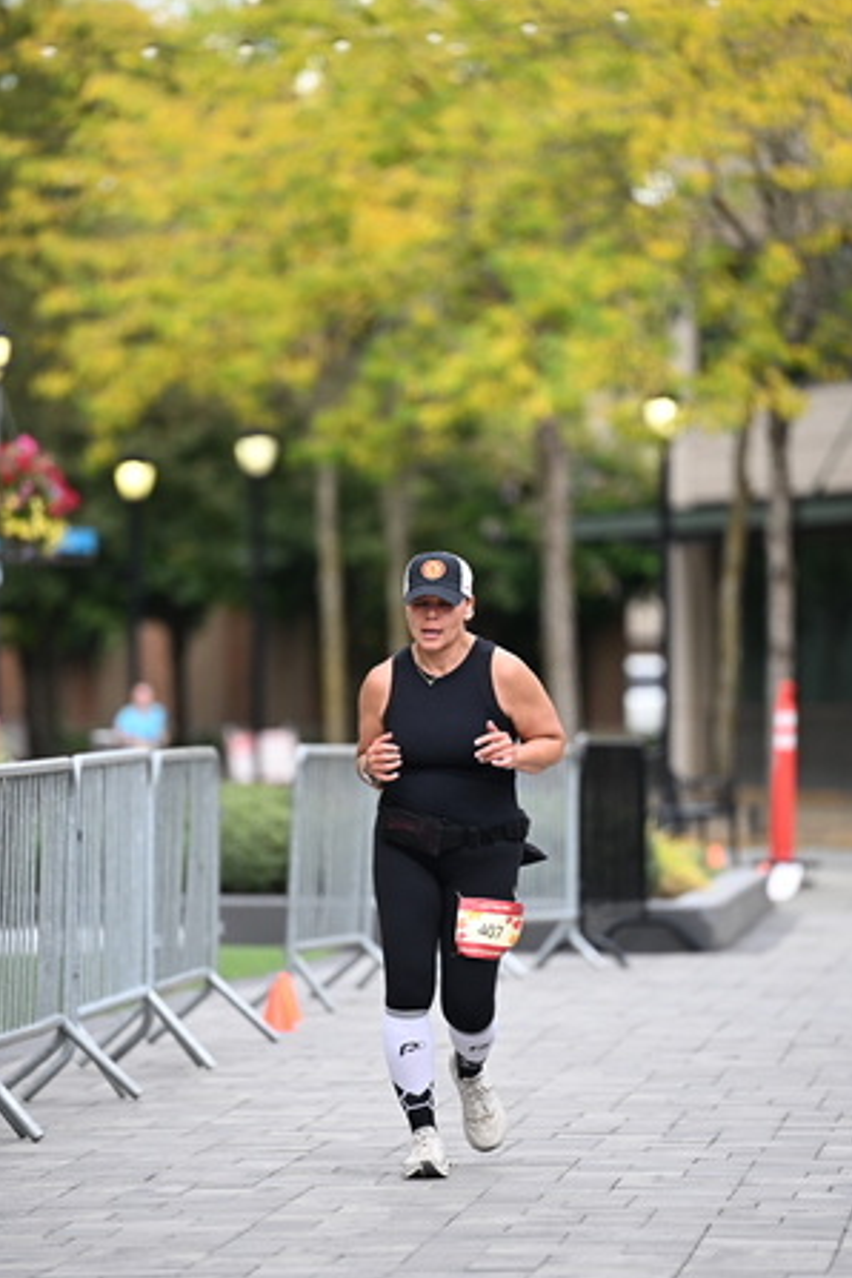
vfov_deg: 8.4
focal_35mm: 246
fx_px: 8732
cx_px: 422
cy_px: 649
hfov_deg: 5.6
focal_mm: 200
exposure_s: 1/1250
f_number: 2.8
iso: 640
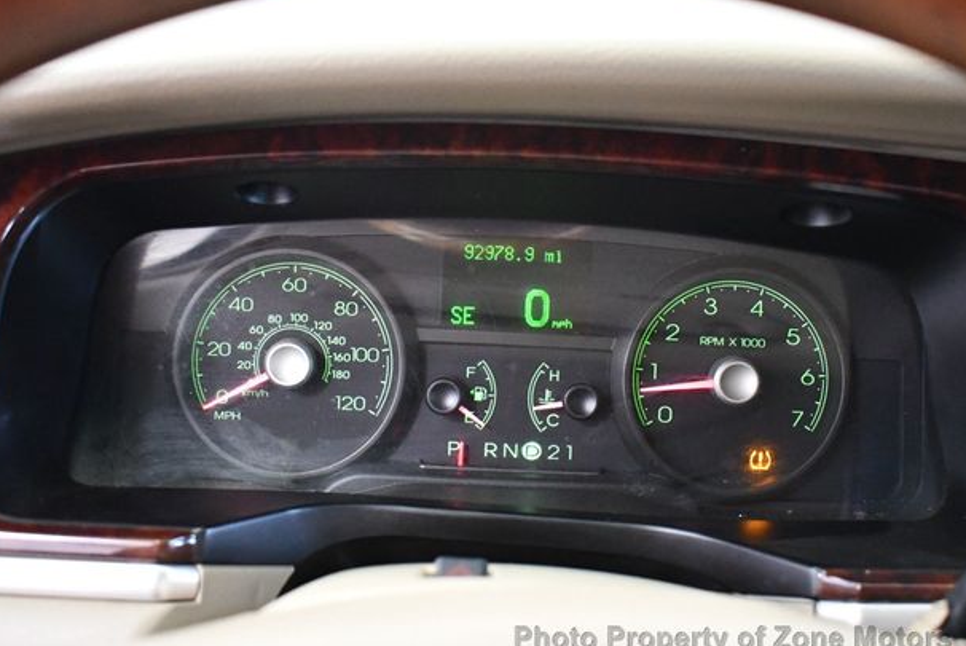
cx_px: 496
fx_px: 1020
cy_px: 329
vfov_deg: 35.1
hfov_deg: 50.7
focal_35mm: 38
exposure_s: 1/60
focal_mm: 18
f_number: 3.5
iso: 5000
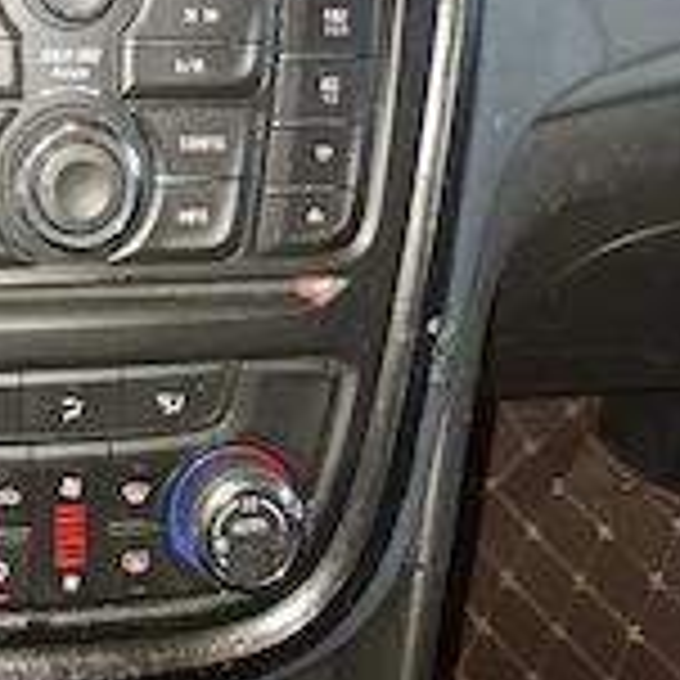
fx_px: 1200
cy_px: -180
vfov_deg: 27.1
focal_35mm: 54
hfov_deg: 29.8
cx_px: 23
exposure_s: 1/50
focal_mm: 5.54
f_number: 1.8
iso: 250
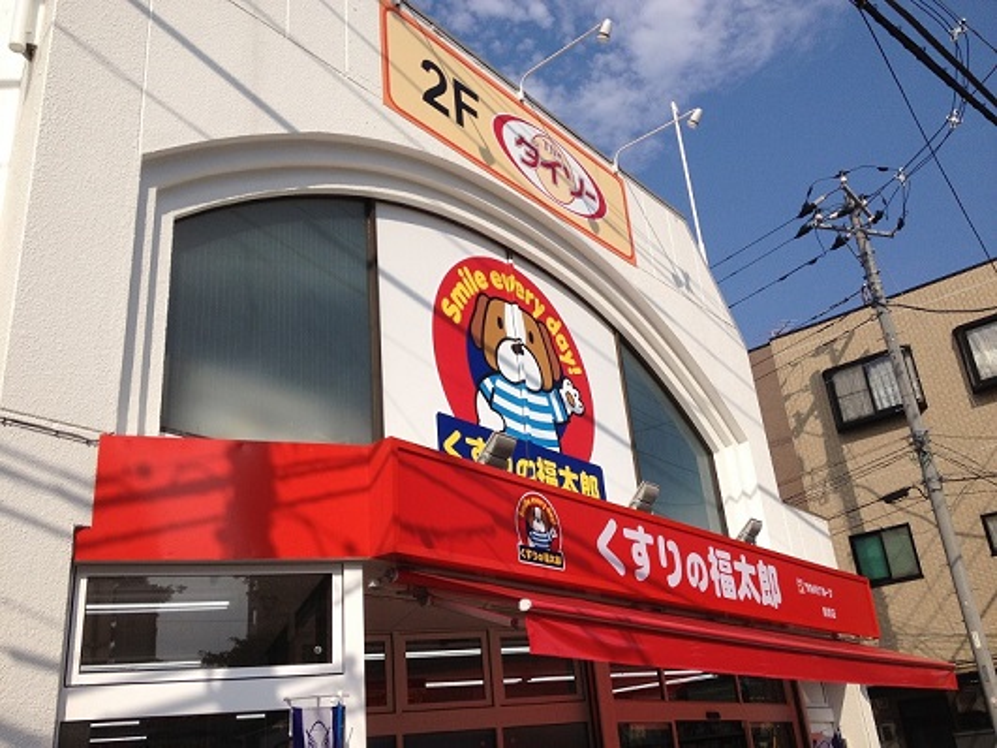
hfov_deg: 52.6
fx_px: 1008
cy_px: 374
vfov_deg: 40.7
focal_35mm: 35
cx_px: 498
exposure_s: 1/3067
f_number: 2.4
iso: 64
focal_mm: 4.28
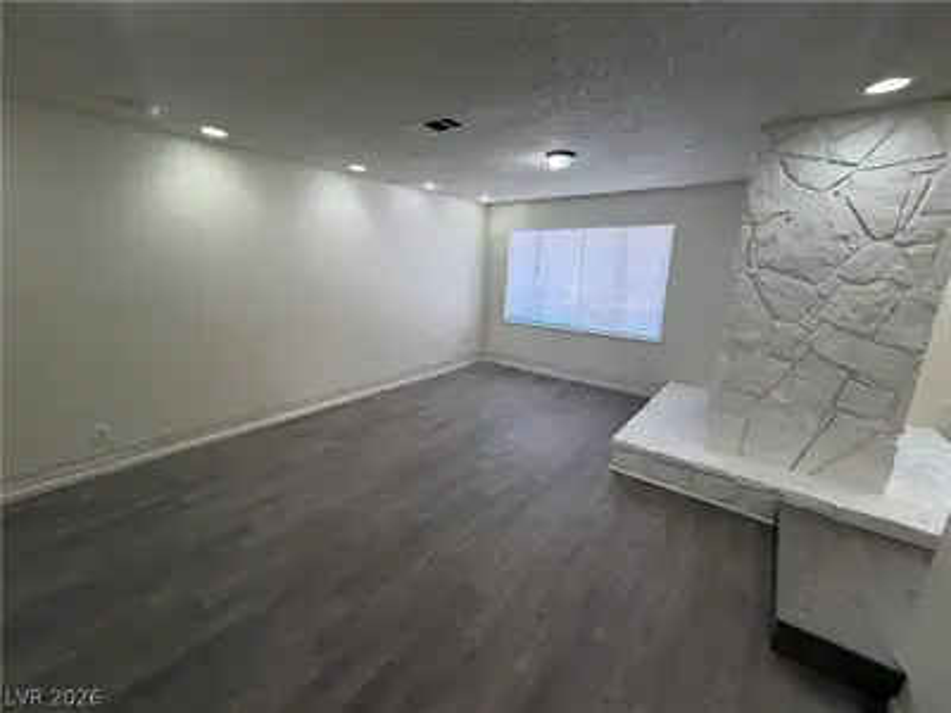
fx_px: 385
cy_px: 356
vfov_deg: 85.7
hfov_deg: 102.1
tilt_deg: -7.1
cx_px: 476
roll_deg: -3.4
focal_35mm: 14
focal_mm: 2.22
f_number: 2.2
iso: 160
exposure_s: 1/120
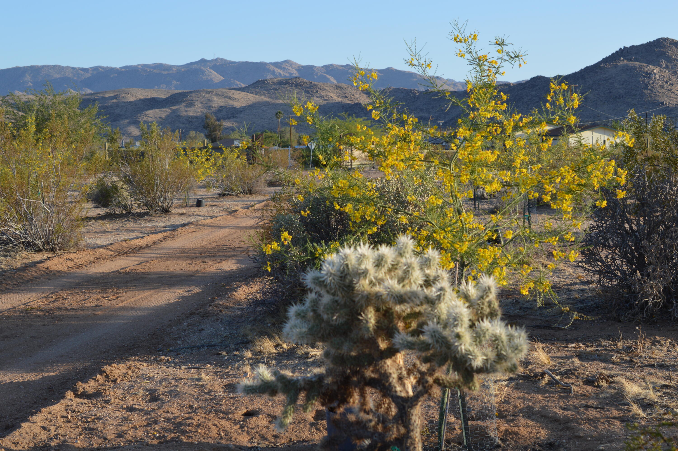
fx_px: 1129
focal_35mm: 60
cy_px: 226
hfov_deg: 33.4
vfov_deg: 22.6
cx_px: 339
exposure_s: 1/160
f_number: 6.3
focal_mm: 40
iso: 100
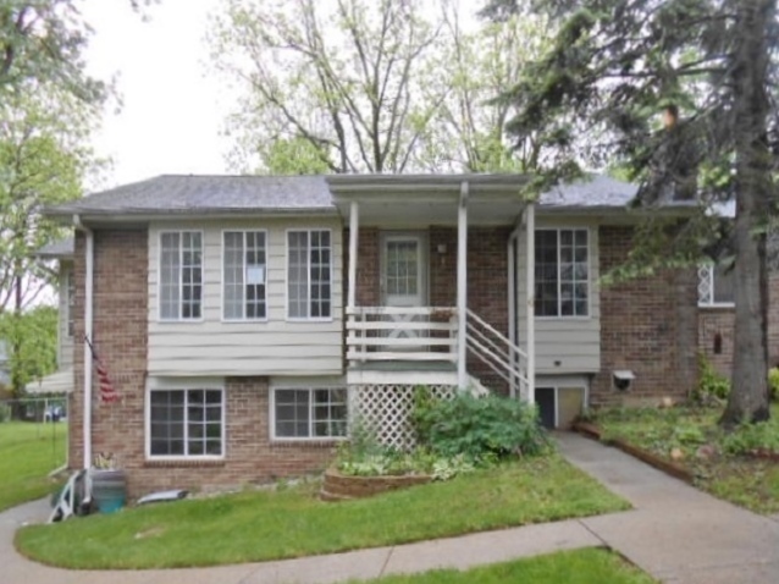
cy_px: 292
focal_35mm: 26
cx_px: 390
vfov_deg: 53.0
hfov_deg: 67.3
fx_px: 585
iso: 80
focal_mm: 4.6
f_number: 3.5
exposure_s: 1/30
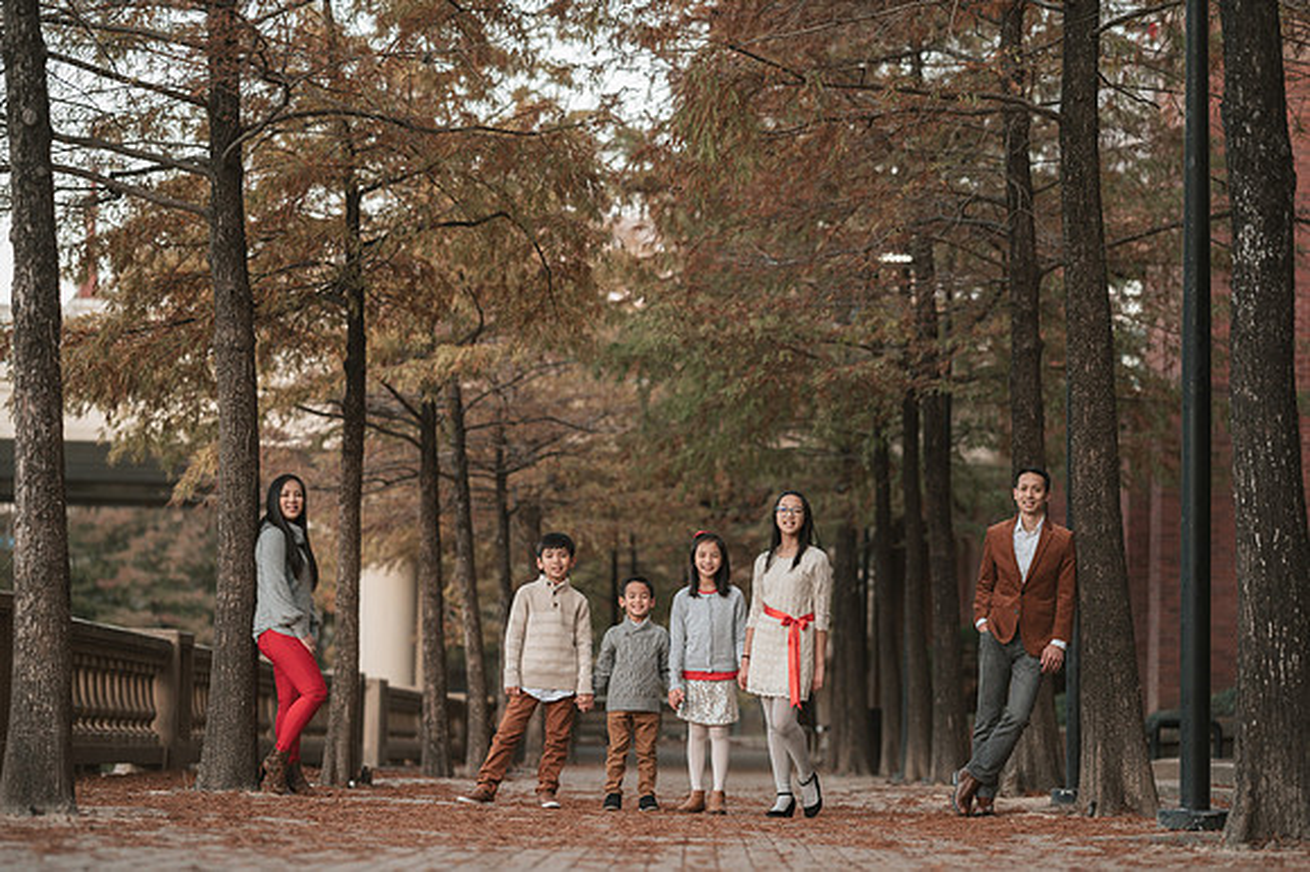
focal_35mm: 86
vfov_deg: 15.9
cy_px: 436
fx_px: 3123
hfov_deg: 23.7
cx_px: 655
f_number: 2.2
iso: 400
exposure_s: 1/200
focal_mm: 85
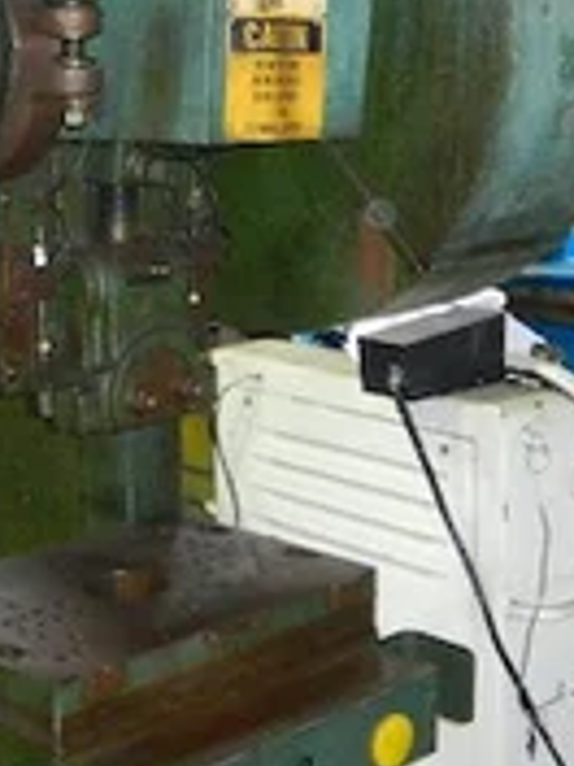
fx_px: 1658
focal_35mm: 75
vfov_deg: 25.9
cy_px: 453
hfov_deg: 19.5
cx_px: 144
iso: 400
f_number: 3.8
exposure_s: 1/30
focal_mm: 5.9
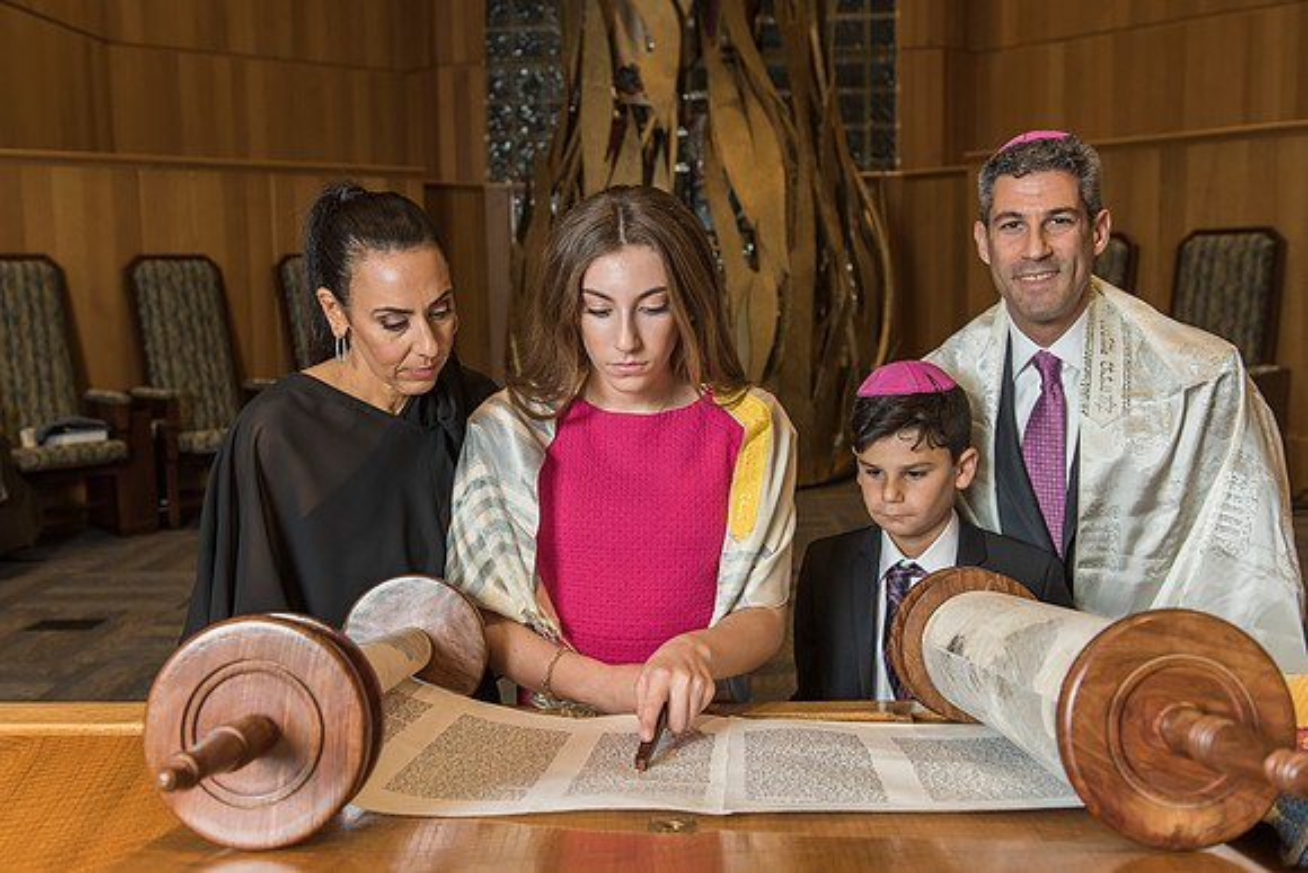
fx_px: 1327
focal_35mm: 37
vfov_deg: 36.4
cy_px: 413
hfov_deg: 52.4
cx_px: 612
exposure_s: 1/200
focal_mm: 34
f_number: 4
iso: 800
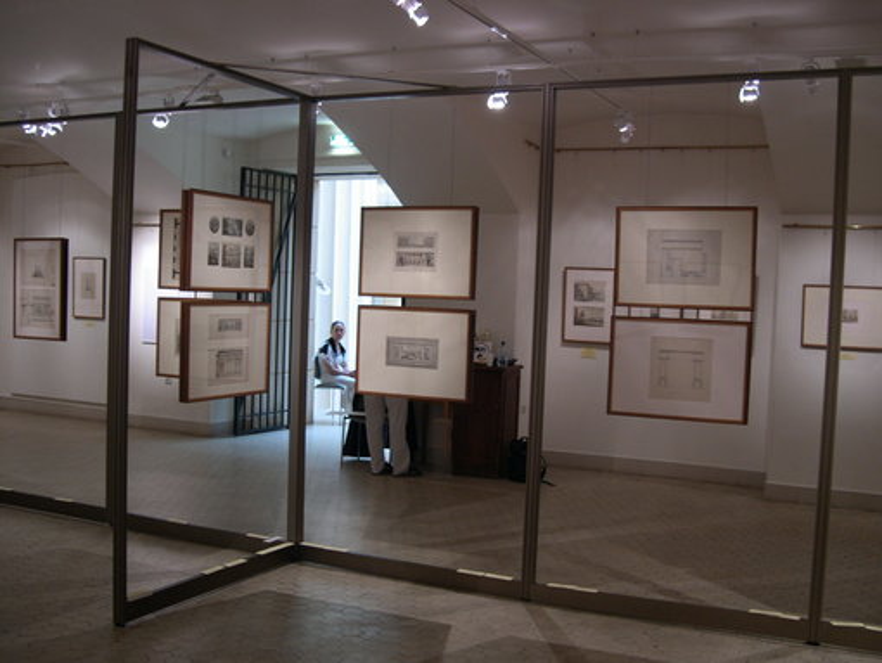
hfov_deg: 49.0
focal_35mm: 38
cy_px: 332
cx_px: 441
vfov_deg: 37.8
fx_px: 969
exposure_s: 1/6.4
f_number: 2.8
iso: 100
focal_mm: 8
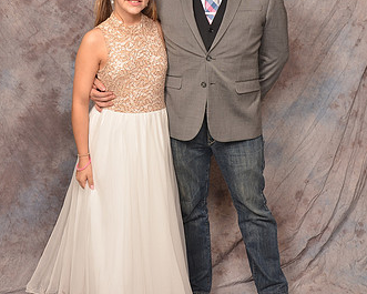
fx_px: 641
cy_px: 92
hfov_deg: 31.9
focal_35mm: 59
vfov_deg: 25.6
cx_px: 171
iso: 200
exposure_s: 1/60
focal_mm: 24
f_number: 5.6
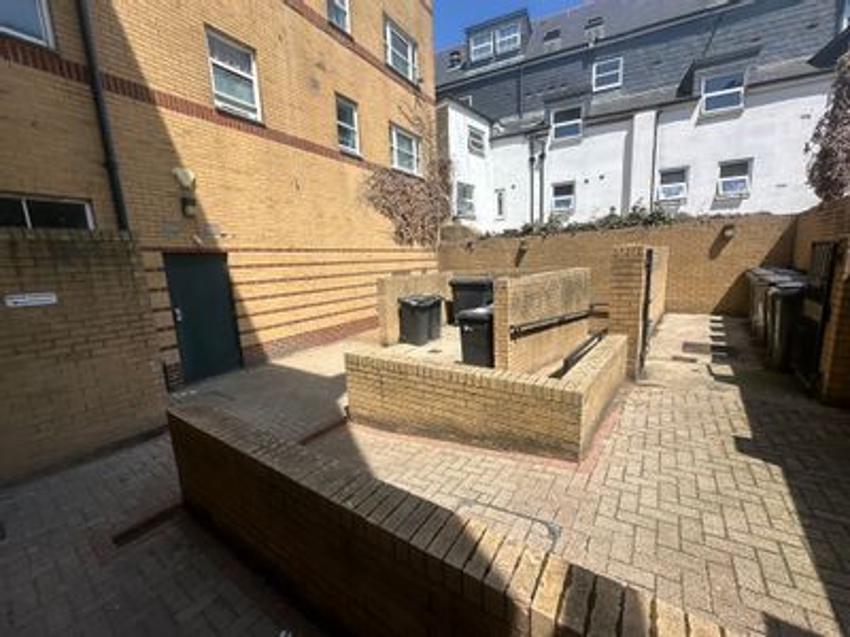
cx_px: 425
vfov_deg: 85.7
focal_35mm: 14
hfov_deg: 102.1
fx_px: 344
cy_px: 318
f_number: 2.2
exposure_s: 1/1887
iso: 50
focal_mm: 2.22
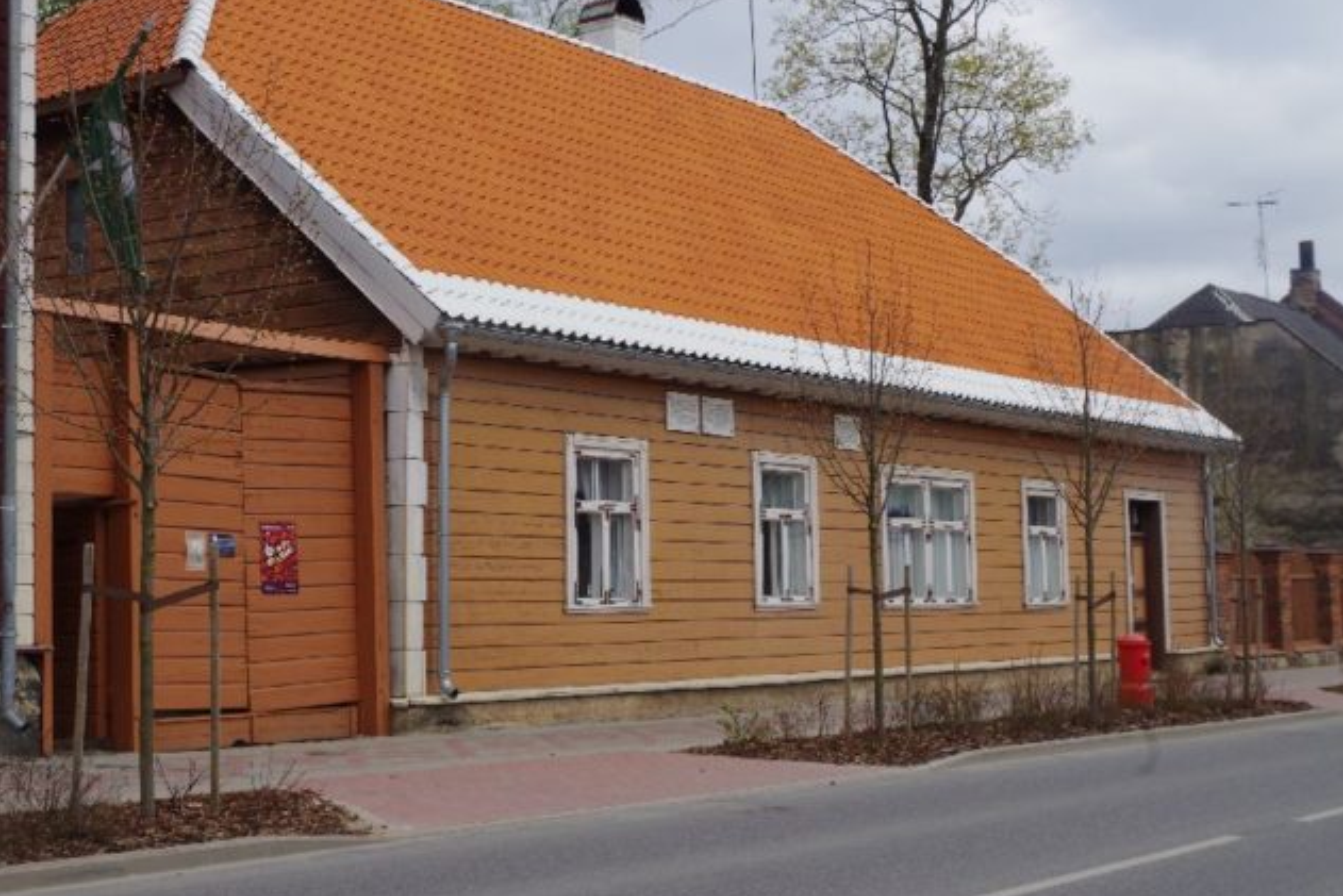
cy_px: 396
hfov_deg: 35.5
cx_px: 543
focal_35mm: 56
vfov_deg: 24.2
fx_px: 2089
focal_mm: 30.63
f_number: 11
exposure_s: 1/160
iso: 200
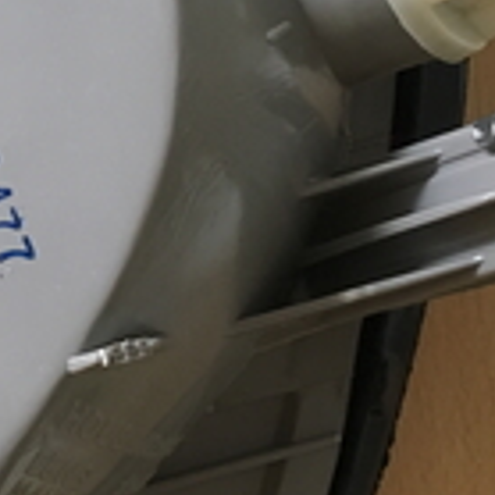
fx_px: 1585
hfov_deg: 16.9
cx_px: -110
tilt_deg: -83.8
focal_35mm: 98
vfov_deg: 17.6
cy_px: 101
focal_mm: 4.15
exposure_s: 1/33
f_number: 2.2
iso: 250
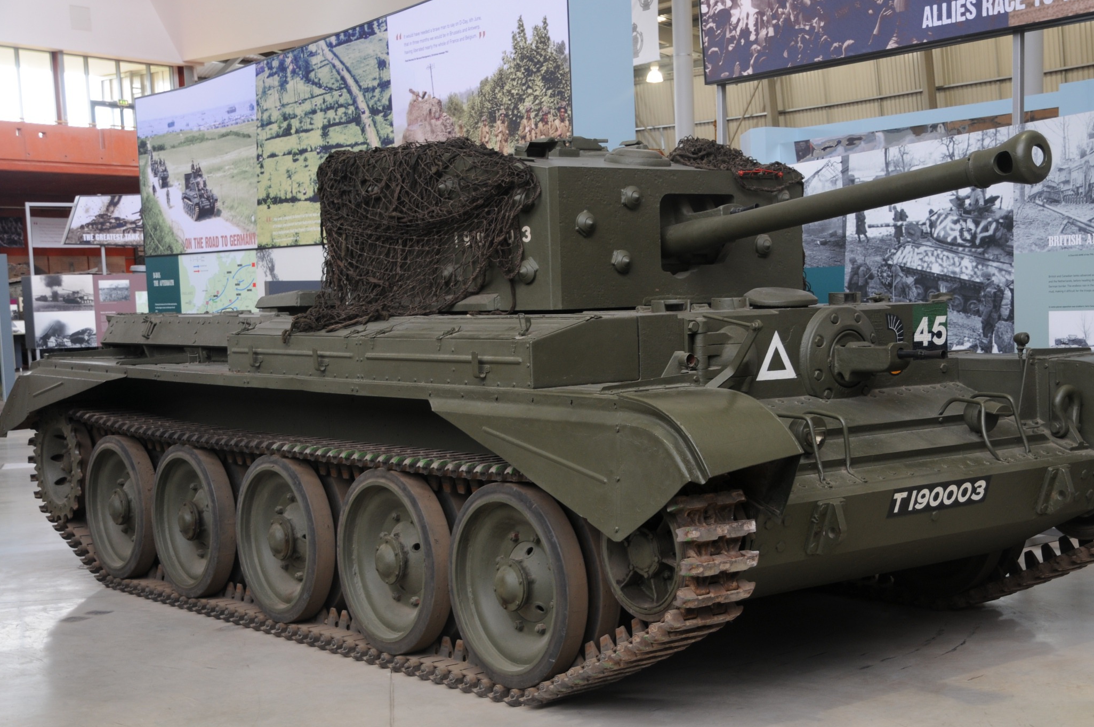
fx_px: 1657
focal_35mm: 55
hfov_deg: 36.5
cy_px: 413
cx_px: 613
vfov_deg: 24.7
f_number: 4.5
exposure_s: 1/20
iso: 200
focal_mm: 31
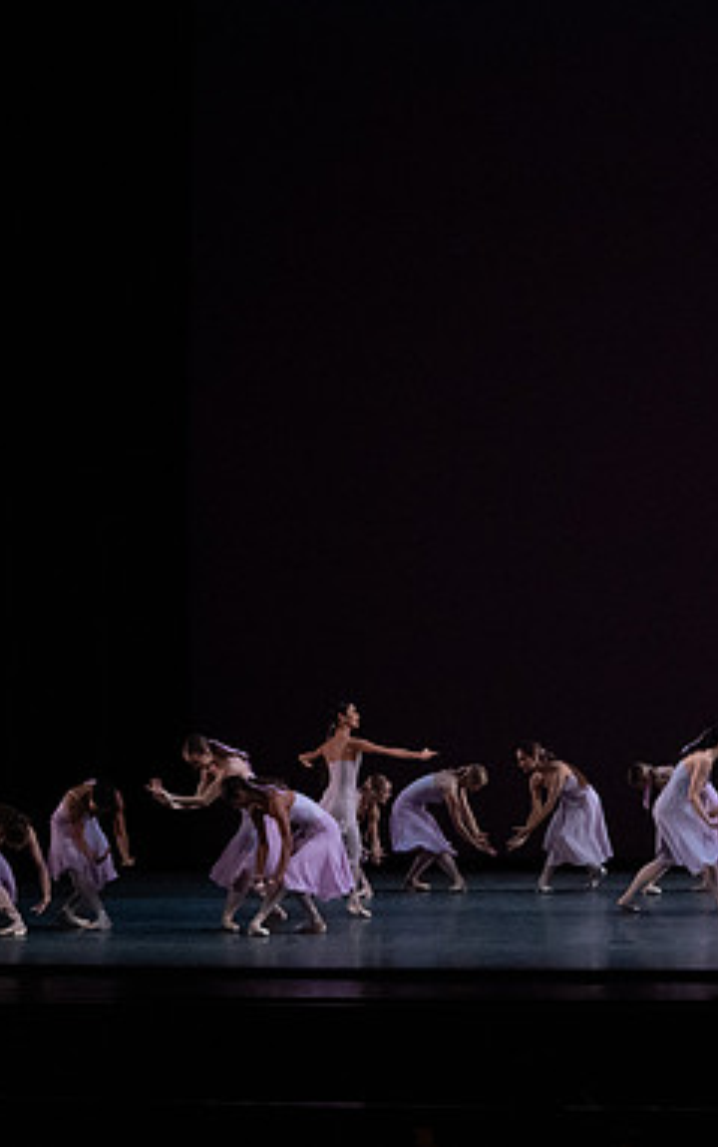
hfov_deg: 11.9
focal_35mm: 108
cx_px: 850
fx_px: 3375
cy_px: 574
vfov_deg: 19.3
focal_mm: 70
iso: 12800
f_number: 13
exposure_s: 1/400
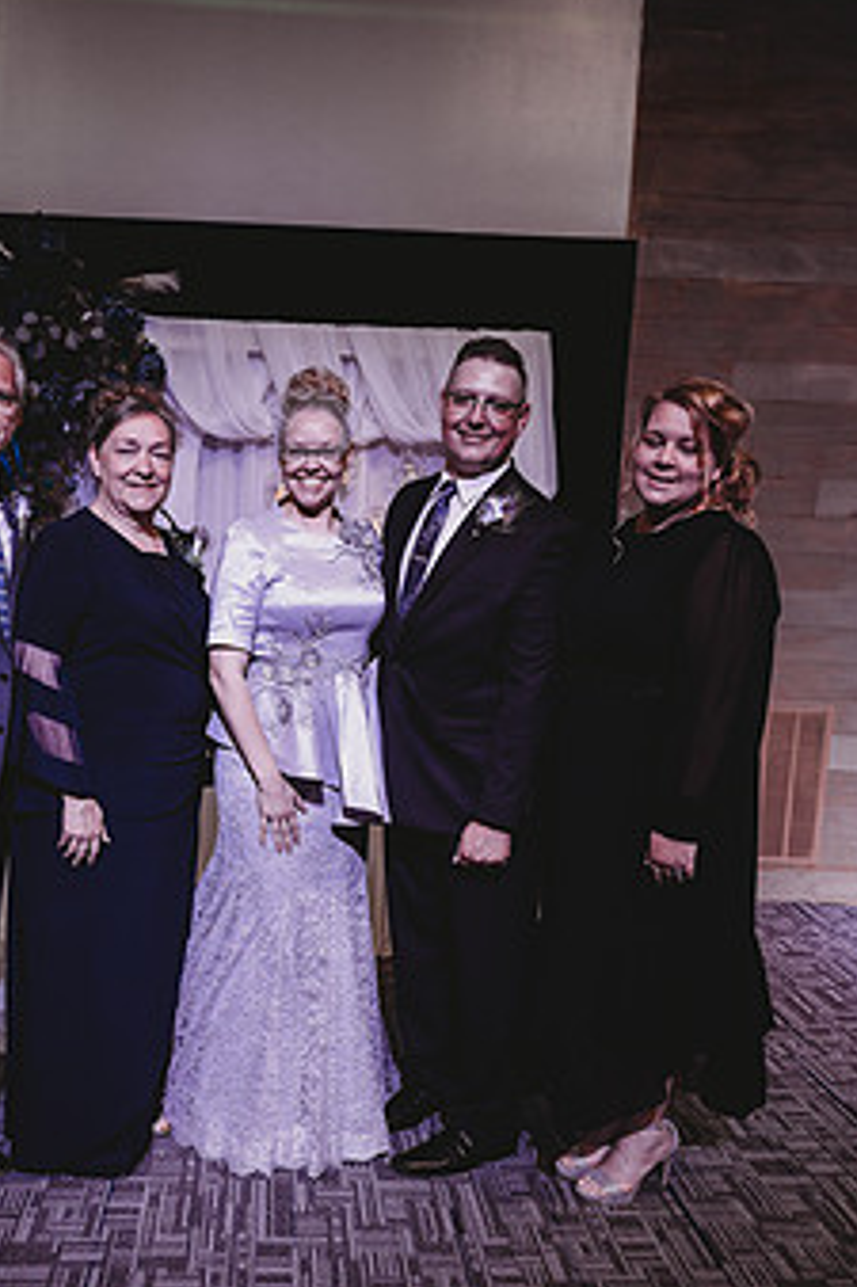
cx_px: 320
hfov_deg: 40.8
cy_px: 769
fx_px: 1144
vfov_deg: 58.3
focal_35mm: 32
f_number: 2.2
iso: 400
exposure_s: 1/125
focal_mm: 24
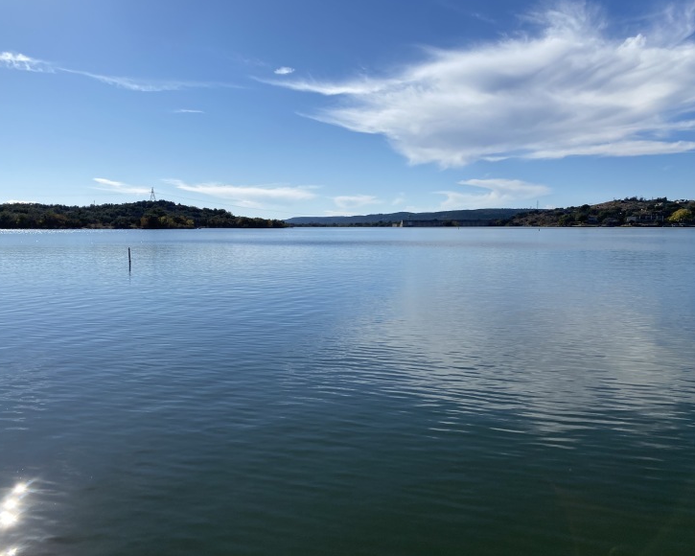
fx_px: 576
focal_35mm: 28
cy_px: 277
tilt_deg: -4.6
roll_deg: -0.2
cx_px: 356
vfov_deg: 51.5
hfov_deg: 62.2
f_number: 1.8
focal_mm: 4.25
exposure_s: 1/6410
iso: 32
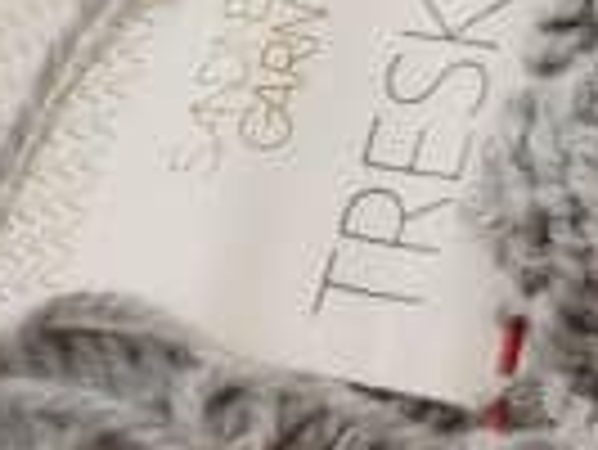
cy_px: -117
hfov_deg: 6.0
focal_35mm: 316
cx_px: 1412
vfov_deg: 4.7
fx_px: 5464
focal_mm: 8.16
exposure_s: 1/100
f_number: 2
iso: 323
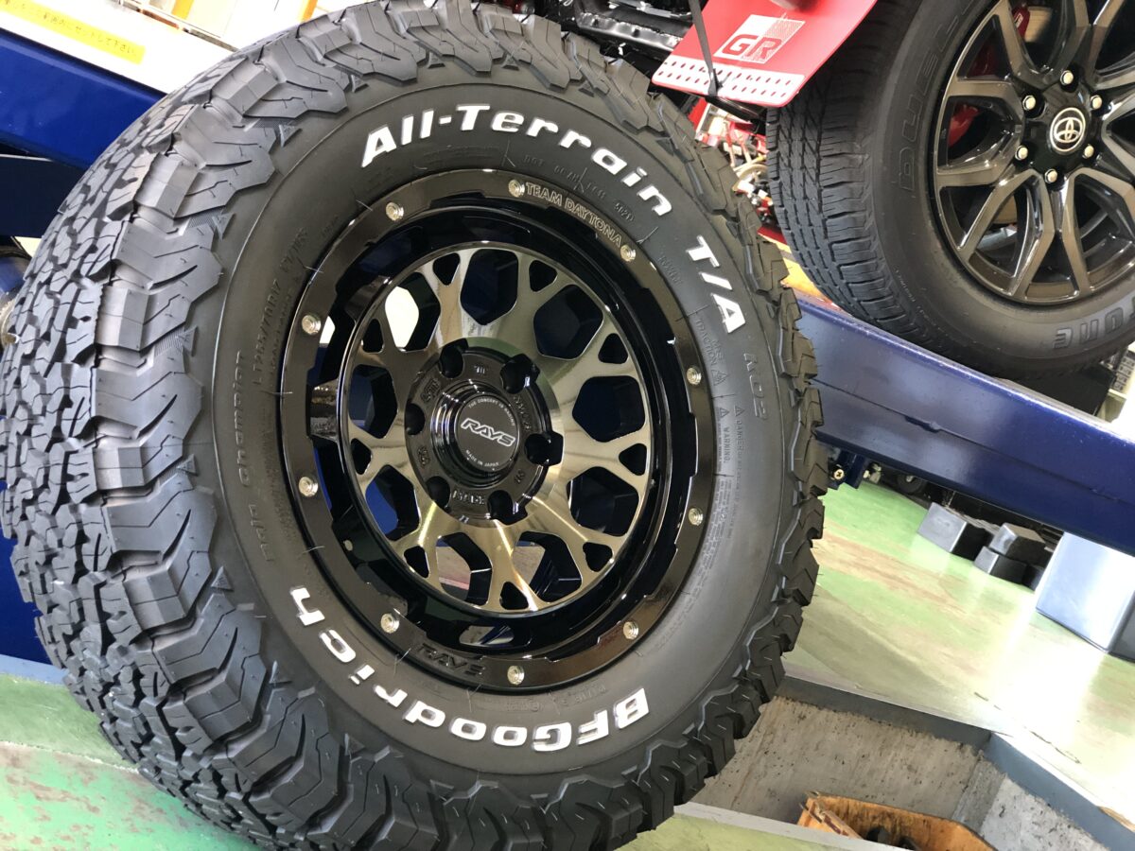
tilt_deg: -8.5
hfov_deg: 33.8
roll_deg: -24.0
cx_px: 568
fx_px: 1869
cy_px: 426
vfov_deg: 25.7
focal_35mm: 57
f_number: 2.8
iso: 320
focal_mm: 6.6
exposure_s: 1/30
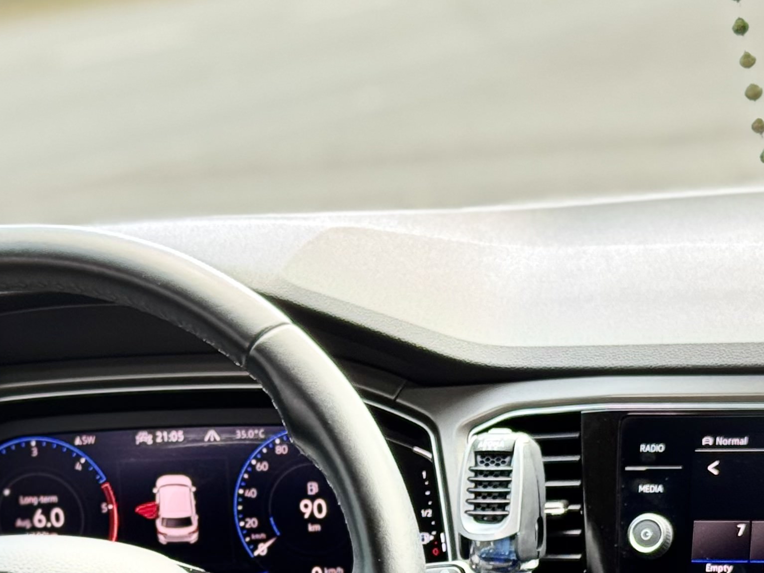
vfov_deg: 11.5
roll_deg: +6.0
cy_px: 736
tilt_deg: -18.1
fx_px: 2781
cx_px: 430
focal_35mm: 126
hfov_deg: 15.6
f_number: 1.78
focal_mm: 6.76
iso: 100
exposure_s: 1/69
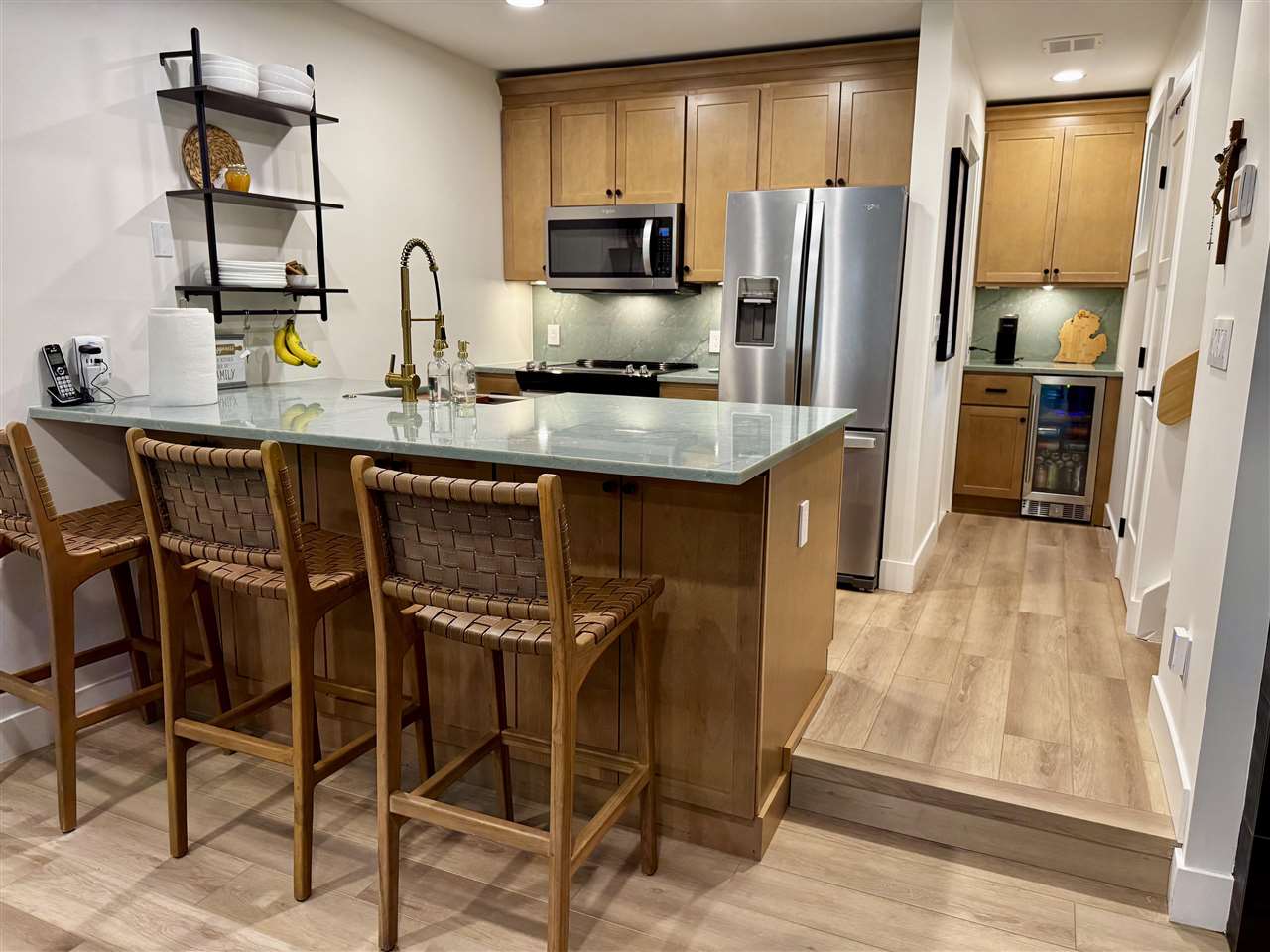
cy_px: 476
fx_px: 880
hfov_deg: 71.6
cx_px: 635
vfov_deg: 56.8
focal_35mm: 24
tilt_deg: -11.3
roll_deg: -1.1
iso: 200
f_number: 1.78
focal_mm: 6.76
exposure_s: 1/120
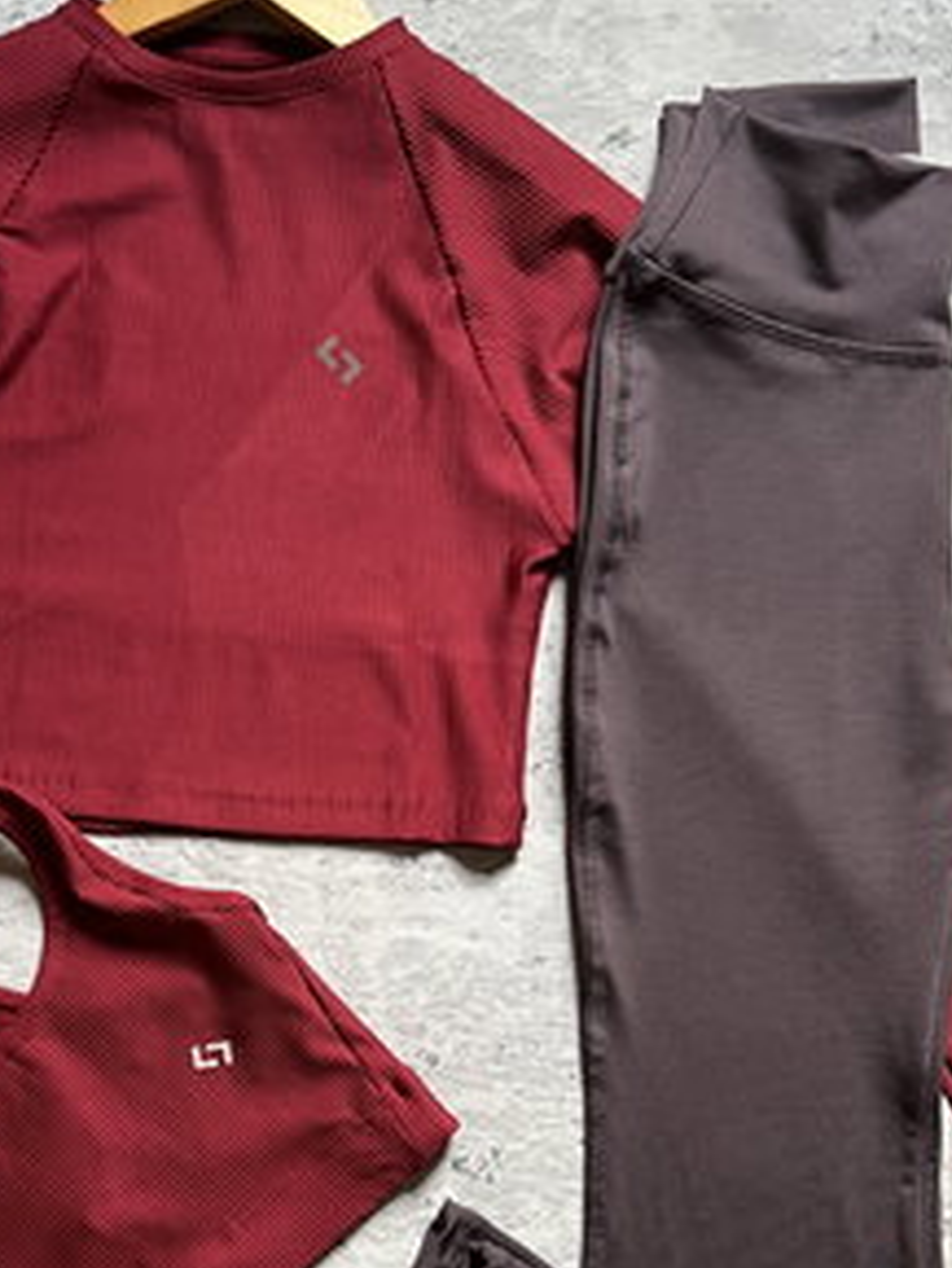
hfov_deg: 30.1
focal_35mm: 48
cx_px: 325
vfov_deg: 39.2
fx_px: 1759
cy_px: 831
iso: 160
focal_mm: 5.7
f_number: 1.5
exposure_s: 1/60
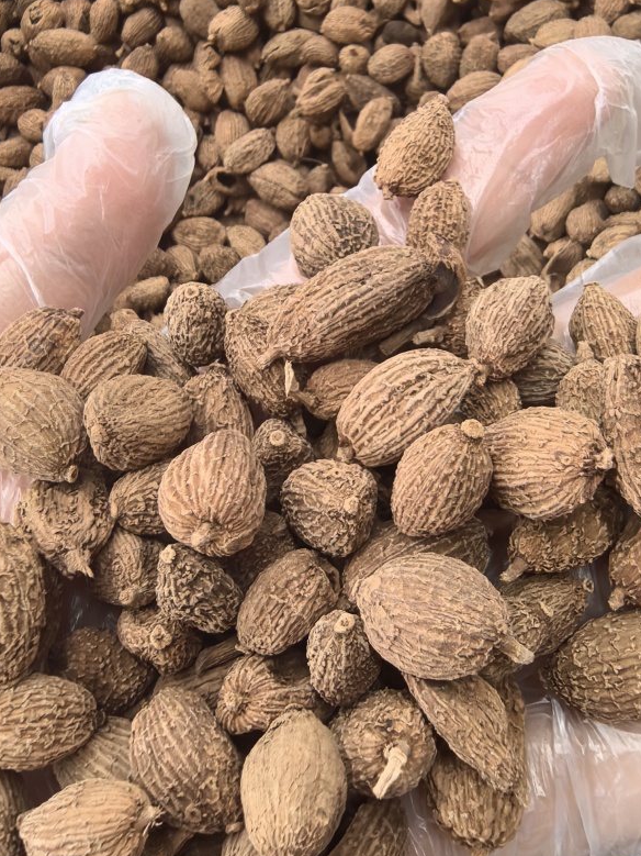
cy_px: 505
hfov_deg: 38.5
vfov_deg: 49.9
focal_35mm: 37
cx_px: 383
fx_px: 914
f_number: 2.2
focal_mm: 1.76
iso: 125
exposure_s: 1/50
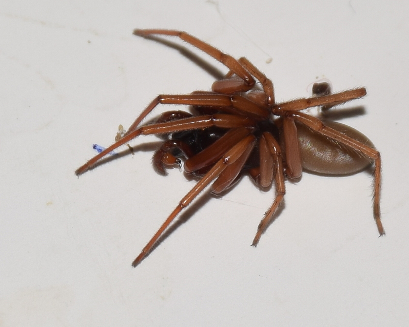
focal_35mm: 237
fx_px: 2868
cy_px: 164
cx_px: 226
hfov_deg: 8.2
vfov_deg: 6.5
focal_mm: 140
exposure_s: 1/160
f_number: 13
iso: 100
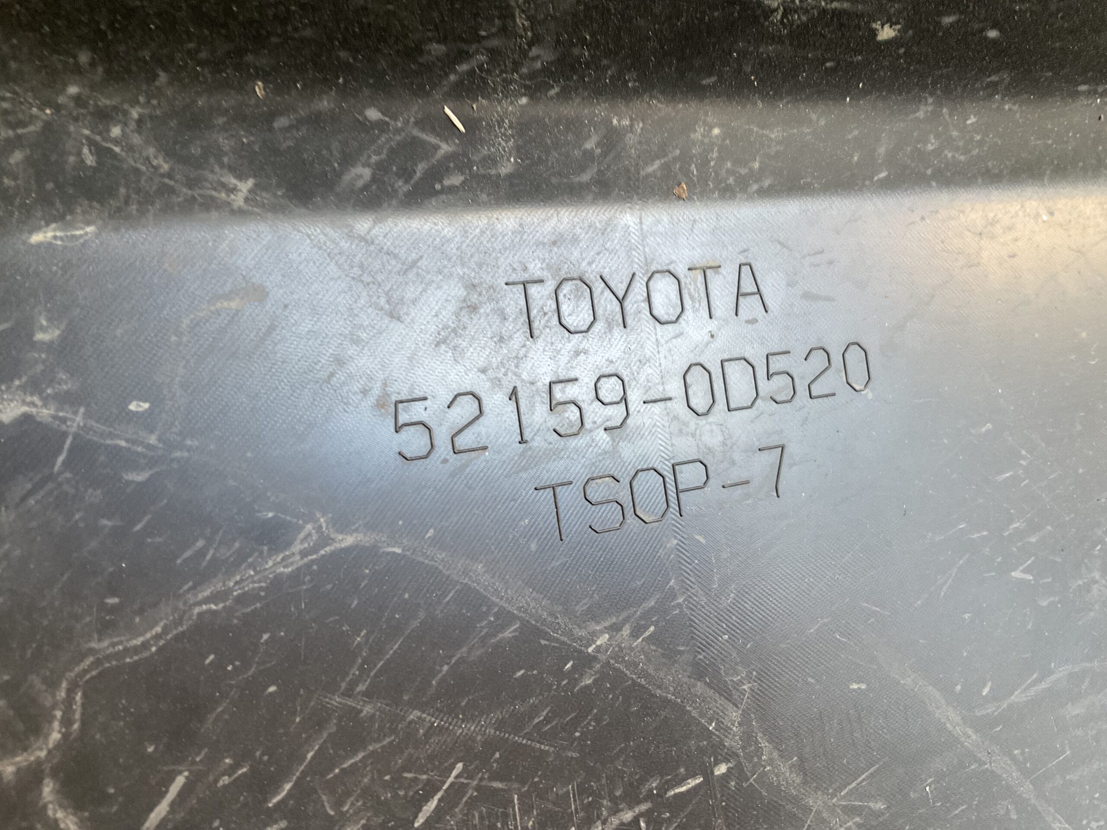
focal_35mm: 29
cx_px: 554
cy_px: 415
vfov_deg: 48.2
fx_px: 927
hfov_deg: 61.7
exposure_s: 1/60
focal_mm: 3
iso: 80
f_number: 1.8
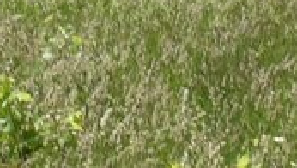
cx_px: 199
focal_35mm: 191
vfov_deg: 6.3
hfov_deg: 11.2
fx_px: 1507
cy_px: -139
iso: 80
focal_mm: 6.3
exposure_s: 1/180
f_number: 8.3
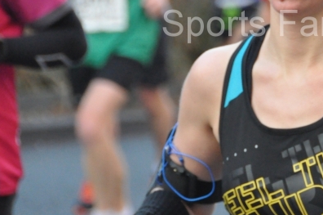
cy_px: 27
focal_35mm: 454
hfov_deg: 4.5
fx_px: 4068
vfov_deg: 3.0
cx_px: 298
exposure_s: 1/640
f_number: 5.6
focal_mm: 150
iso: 2800
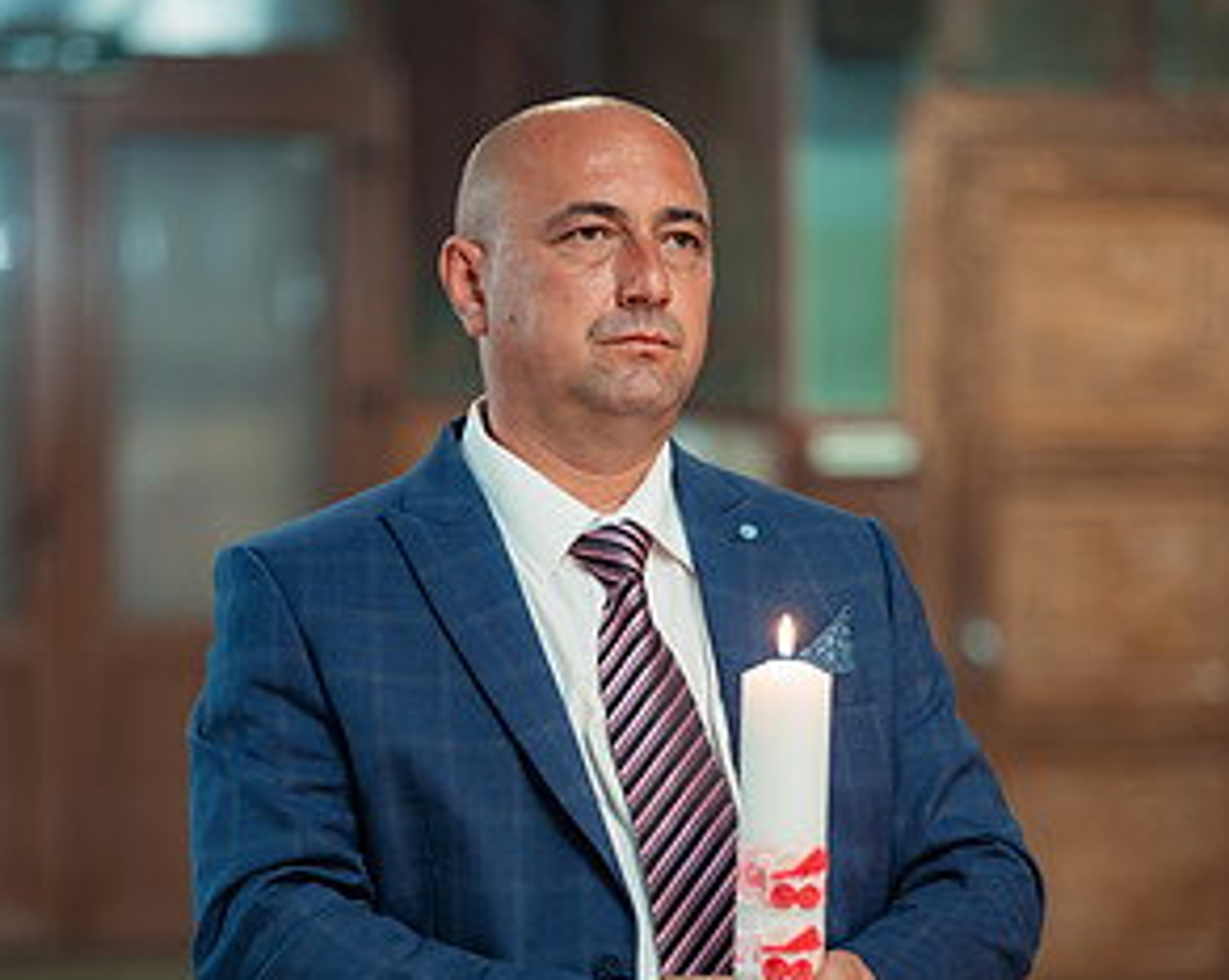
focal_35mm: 123
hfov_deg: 15.7
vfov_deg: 12.5
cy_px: 757
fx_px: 4469
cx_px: 608
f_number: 1.8
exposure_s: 1/160
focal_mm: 85
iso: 1600
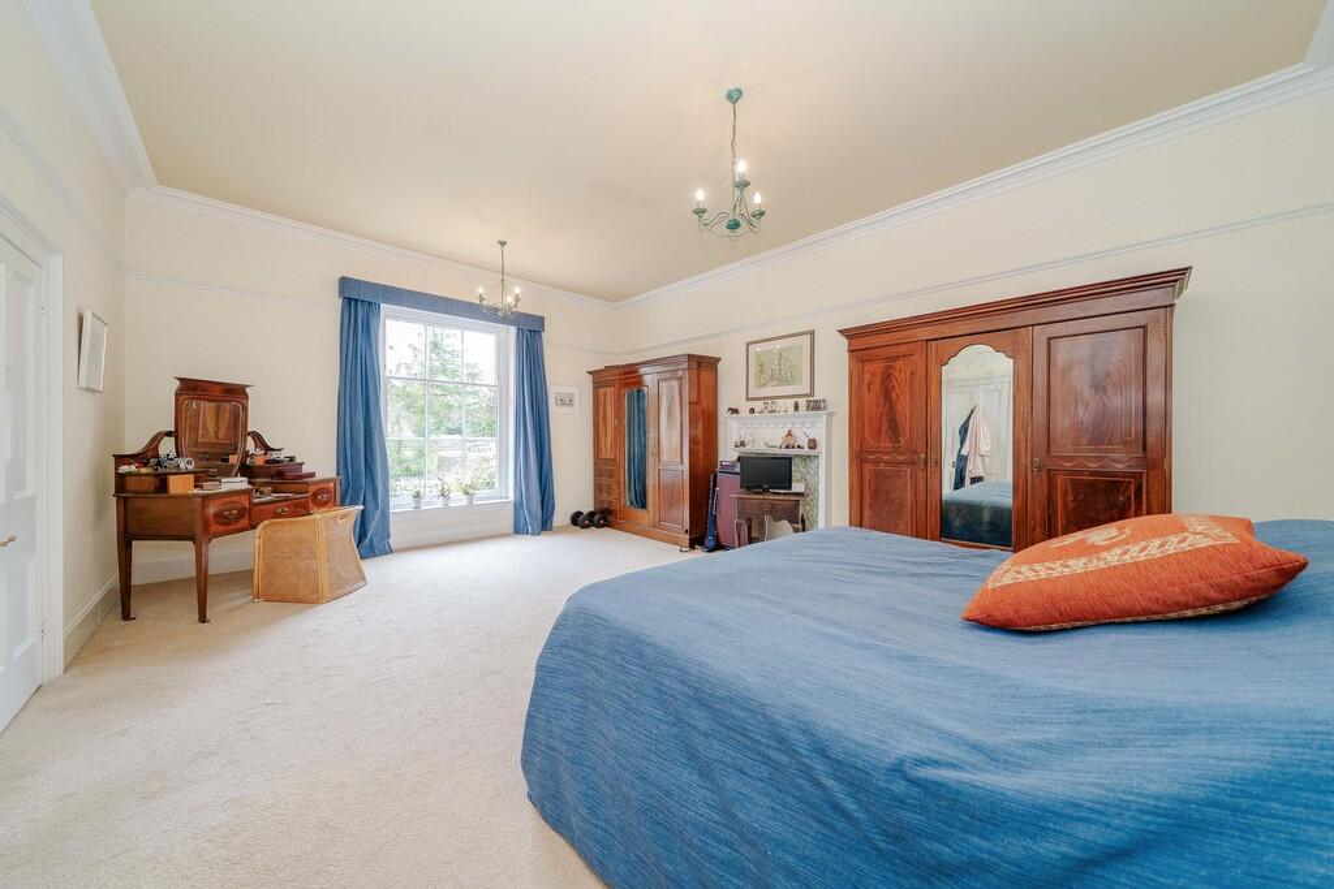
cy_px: 444
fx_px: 445
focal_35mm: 12
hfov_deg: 112.6
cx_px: 667
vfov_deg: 90.0
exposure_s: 1/60
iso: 640
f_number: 4
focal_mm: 12
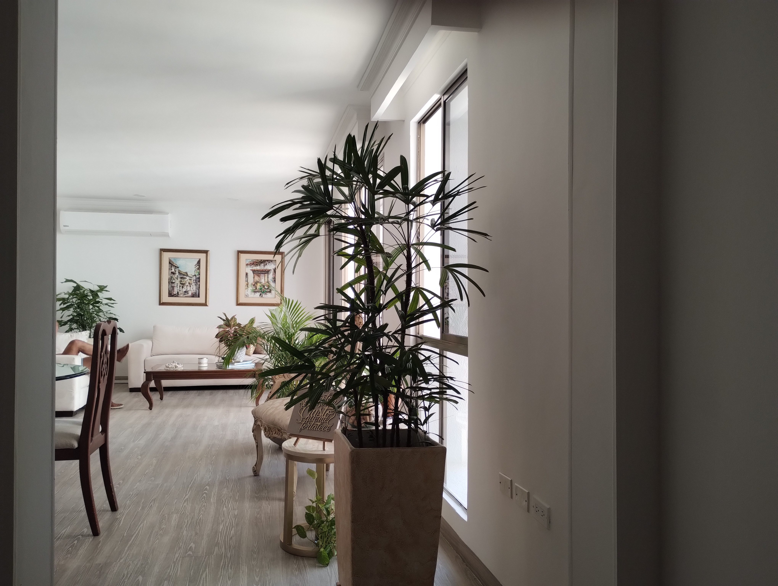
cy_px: 293
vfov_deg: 49.9
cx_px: 389
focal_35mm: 28
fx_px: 630
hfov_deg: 63.4
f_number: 1.8
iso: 138
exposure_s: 1/60
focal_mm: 4.27
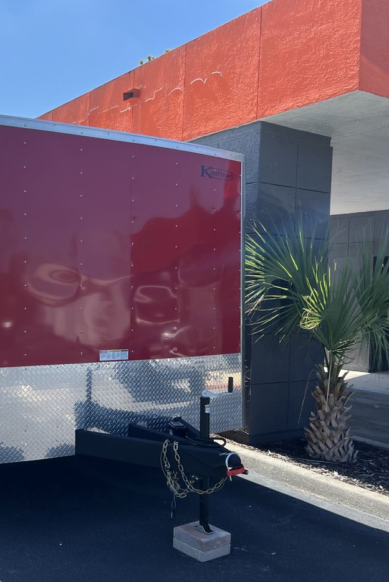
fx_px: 599
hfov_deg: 34.5
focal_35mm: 37
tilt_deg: -1.8
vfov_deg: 51.9
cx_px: 63
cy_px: 298
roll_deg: -2.7
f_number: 1.5
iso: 50
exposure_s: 1/2123
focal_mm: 5.7
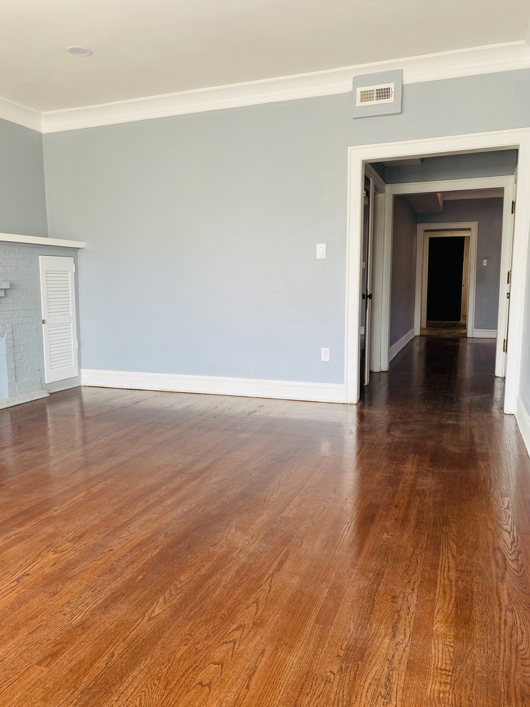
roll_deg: +0.5
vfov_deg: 67.3
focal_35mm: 26
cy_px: 354
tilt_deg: -7.1
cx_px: 265
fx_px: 531
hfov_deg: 53.1
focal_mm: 4.25
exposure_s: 1/121
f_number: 1.8
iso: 80
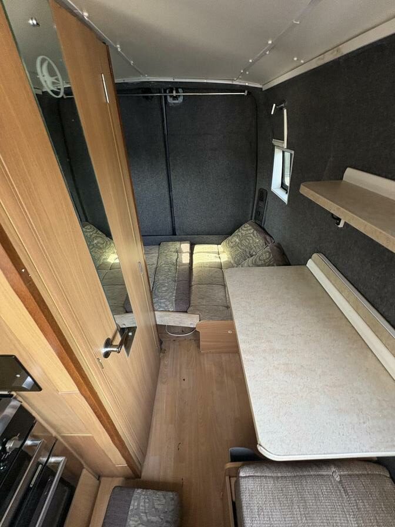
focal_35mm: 14
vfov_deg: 102.1
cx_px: 198
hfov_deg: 85.7
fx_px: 213
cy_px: 264
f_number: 2.2
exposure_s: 1/60
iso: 250
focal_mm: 2.22
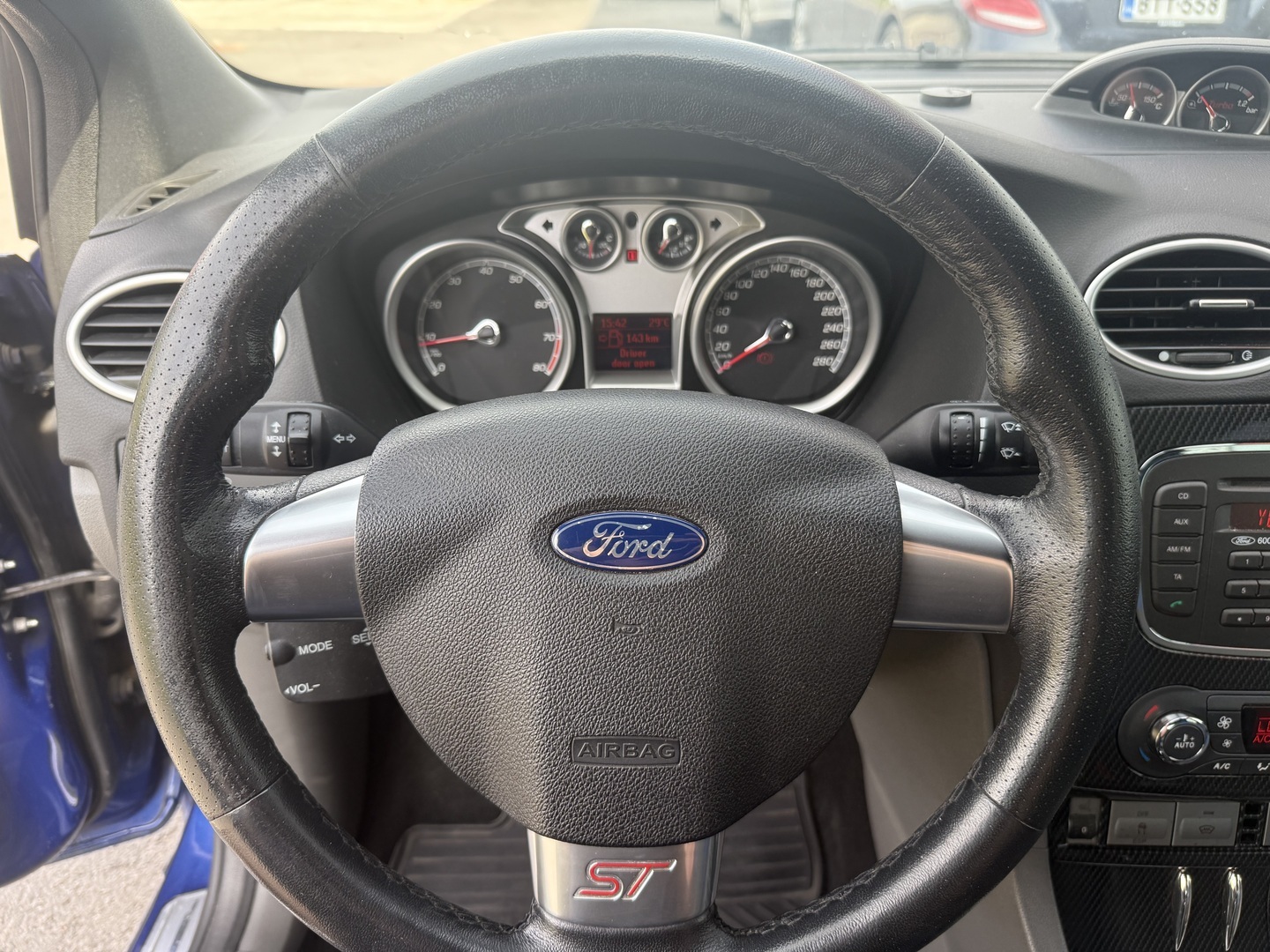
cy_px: 476
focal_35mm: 24
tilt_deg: -31.1
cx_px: 635
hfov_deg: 71.6
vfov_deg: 56.8
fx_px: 881
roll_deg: -2.5
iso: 100
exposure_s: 1/266
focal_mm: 6.76
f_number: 1.78
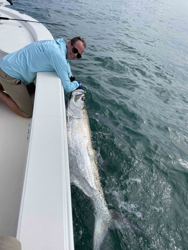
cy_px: 125
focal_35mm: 26
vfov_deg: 67.3
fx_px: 188
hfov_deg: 53.1
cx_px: 94
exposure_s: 1/5814
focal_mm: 4.2
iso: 32
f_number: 1.6
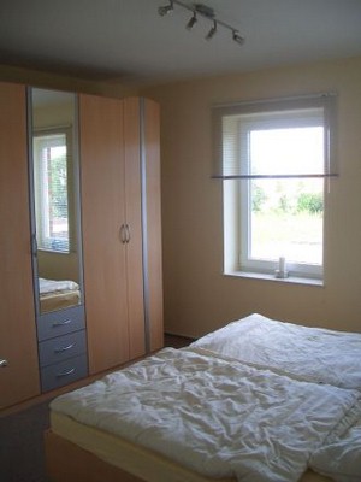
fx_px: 487
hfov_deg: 40.7
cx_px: 180
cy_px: 241
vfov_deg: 52.6
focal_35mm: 35
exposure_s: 1/60
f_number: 2.6
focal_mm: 5.8
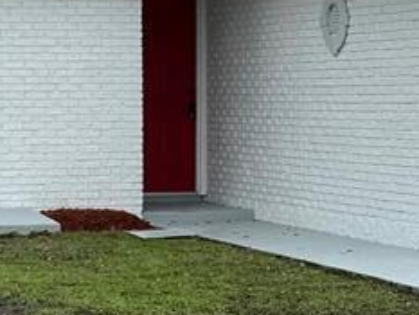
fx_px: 1998
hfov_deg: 11.9
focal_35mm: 165
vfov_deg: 8.9
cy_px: -65
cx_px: 110
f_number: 1.78
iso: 80
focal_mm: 6.86
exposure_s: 1/2331
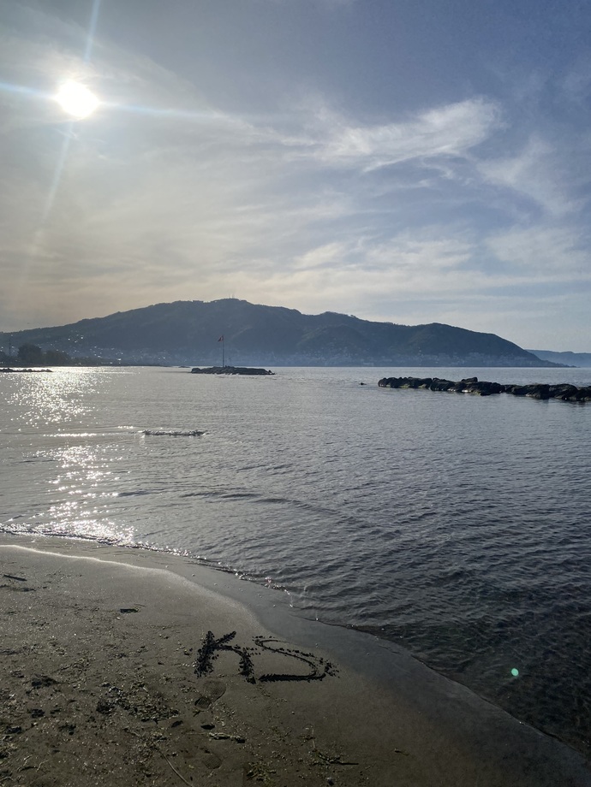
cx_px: 296
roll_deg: -0.8
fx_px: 592
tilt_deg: -1.0
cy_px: 394
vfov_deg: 67.3
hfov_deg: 53.1
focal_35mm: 26
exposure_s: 1/14286
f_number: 1.8
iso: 32
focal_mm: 4.25
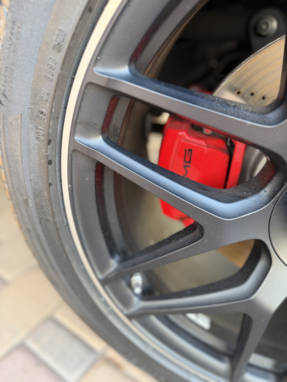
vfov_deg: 71.6
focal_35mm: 24
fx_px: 265
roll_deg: -1.7
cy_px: 191
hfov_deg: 56.8
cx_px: 144
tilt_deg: -33.5
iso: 200
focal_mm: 6.76
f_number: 1.78
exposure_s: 1/62
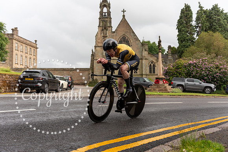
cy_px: 76
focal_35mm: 37
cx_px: 114
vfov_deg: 35.7
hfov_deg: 51.6
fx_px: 236
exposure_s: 1/1000
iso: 160
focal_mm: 36
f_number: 3.2
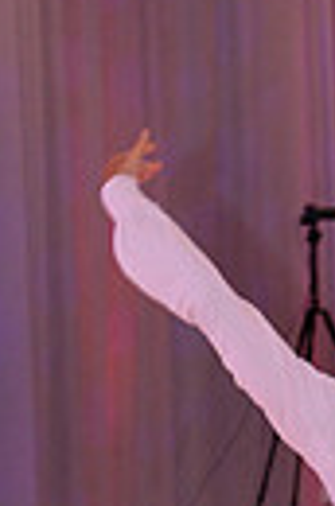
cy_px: 852
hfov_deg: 3.7
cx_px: 645
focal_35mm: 367
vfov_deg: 5.6
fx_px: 5150
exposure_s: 1/250
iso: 1600
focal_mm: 82
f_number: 5
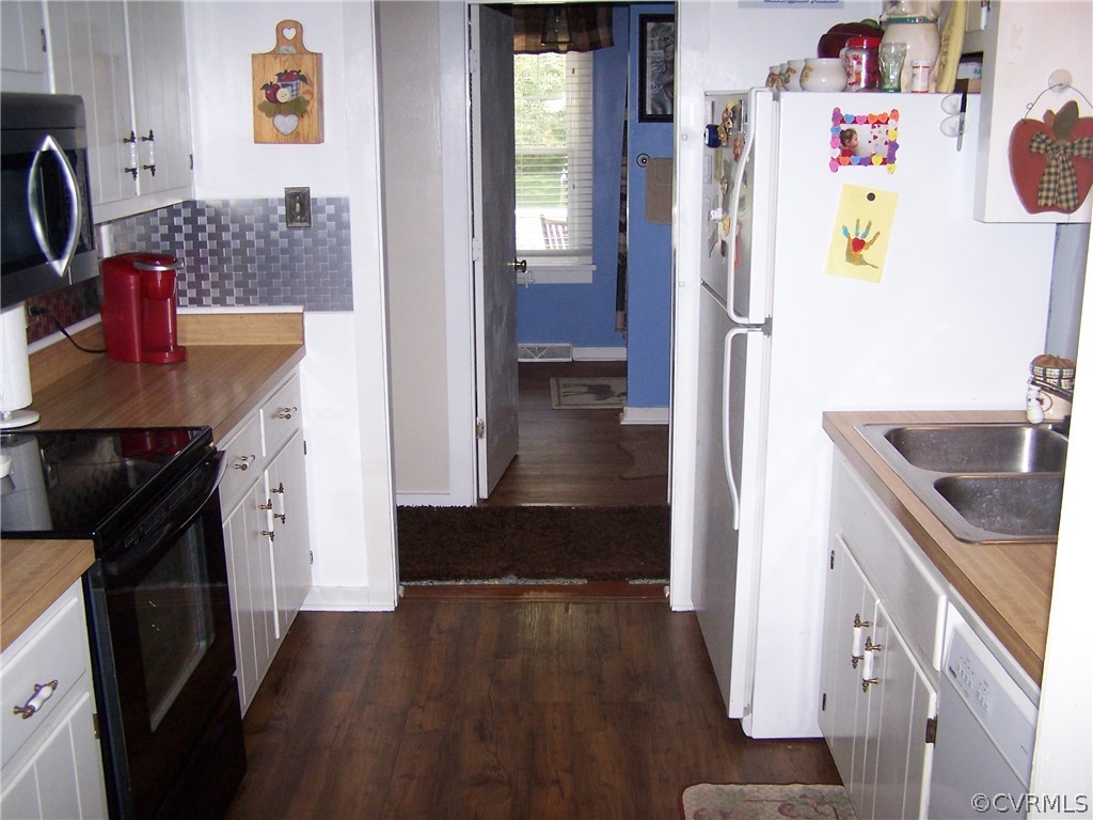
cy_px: 410
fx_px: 1200
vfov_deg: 37.7
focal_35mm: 38
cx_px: 546
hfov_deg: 49.0
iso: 140
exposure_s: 1/60
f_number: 2.8
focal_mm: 6.3
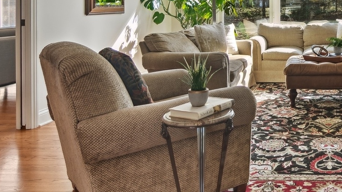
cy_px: 7
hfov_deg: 29.6
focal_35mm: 68
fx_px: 617
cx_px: 315
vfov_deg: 17.4
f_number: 8
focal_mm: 20
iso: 200
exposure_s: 1/30
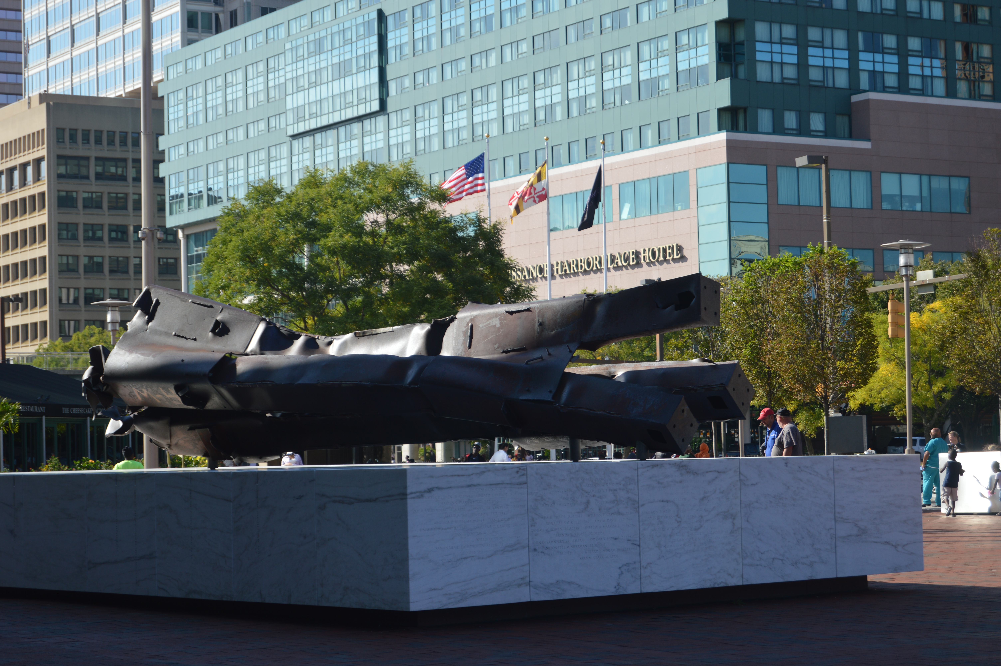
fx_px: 2292
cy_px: 333
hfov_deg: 24.6
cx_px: 500
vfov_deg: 16.5
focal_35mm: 82
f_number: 5.6
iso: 100
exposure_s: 1/320
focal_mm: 55
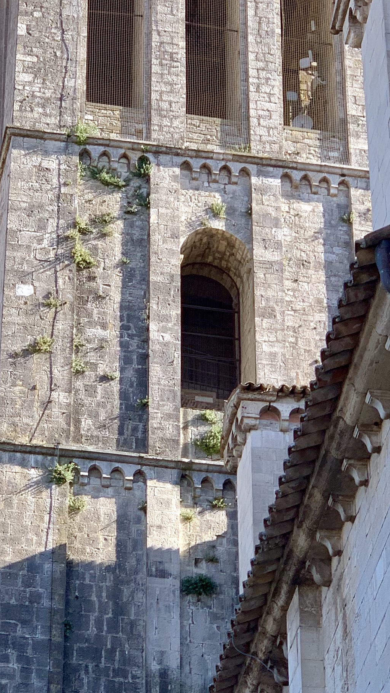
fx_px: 2316
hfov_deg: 9.6
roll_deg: -0.3
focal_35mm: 126
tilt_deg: +37.2
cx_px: 118
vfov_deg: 17.0
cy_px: 241
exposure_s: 1/470
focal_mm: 6
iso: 16
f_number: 2.4
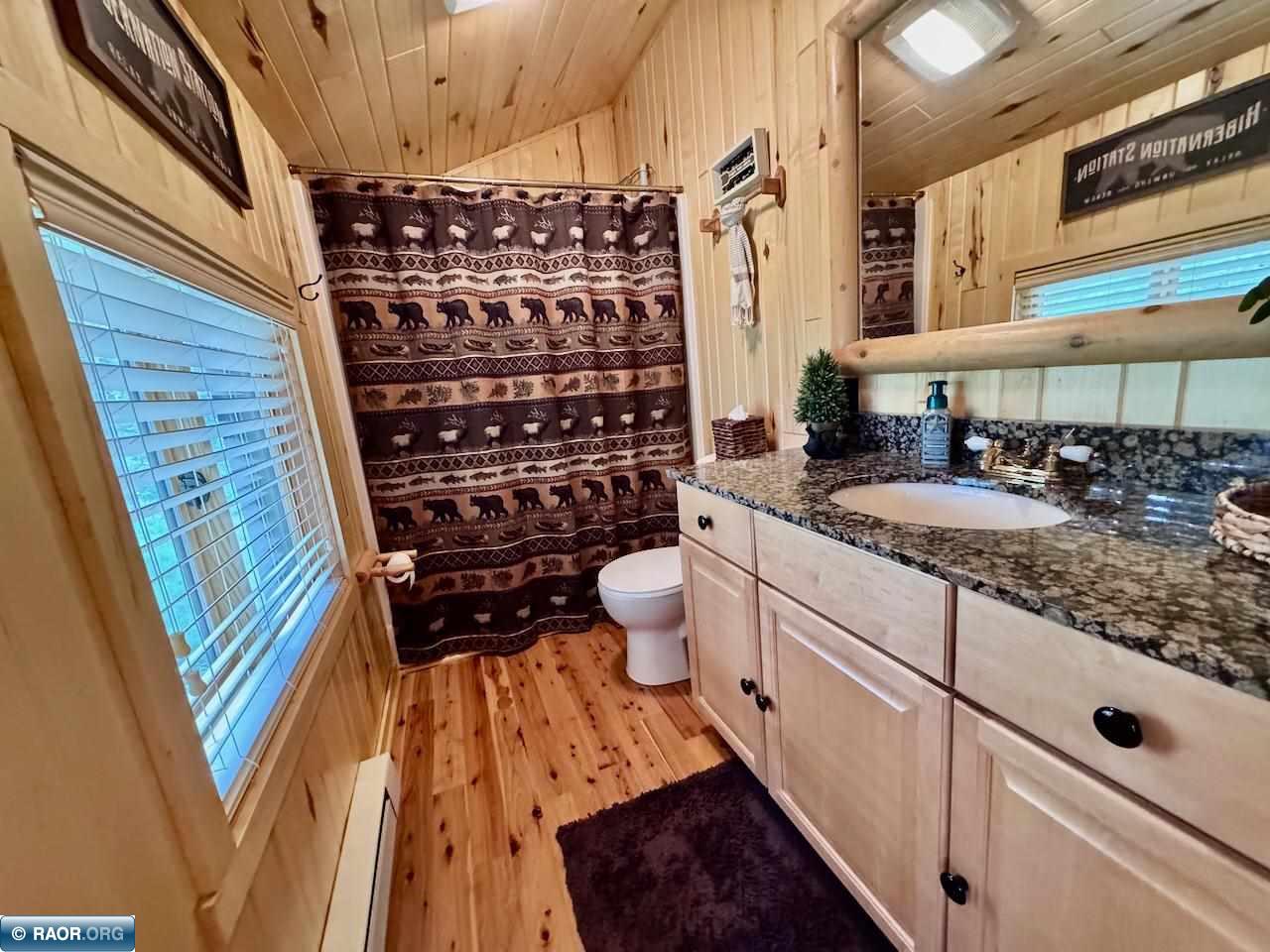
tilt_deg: -12.3
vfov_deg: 85.7
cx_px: 635
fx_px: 514
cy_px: 476
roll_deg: +5.2
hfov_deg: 102.1
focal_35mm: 14
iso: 1250
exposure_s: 1/60
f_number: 2.2
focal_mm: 2.22
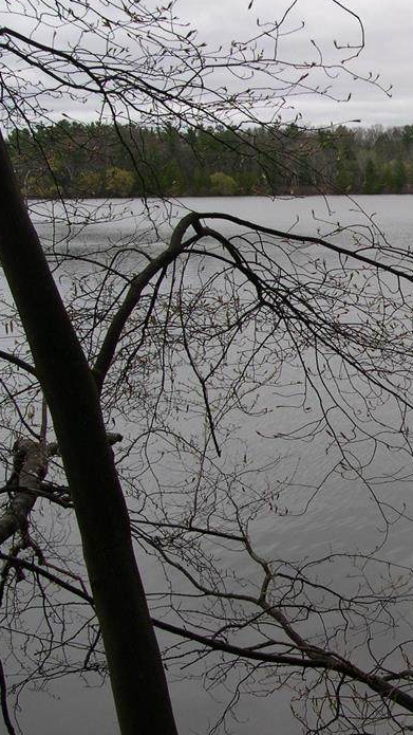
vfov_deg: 34.4
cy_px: 380
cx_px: 510
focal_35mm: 61
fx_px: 1187
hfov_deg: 18.6
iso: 100
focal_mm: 8
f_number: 7.6
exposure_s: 1/126
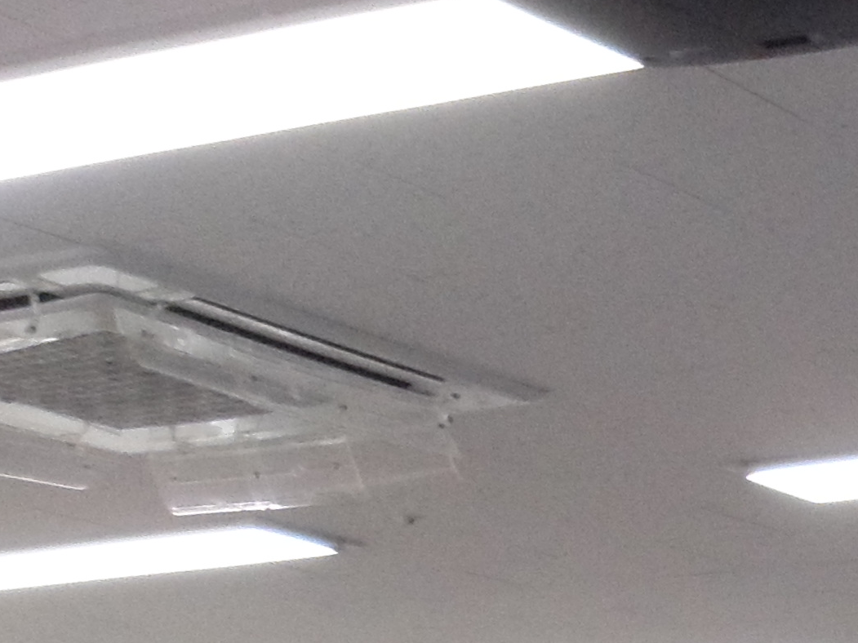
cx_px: 1491
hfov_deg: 15.2
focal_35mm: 114
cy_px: 1222
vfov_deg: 11.8
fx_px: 2825
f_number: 3.3
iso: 400
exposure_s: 1/30
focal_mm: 4.9
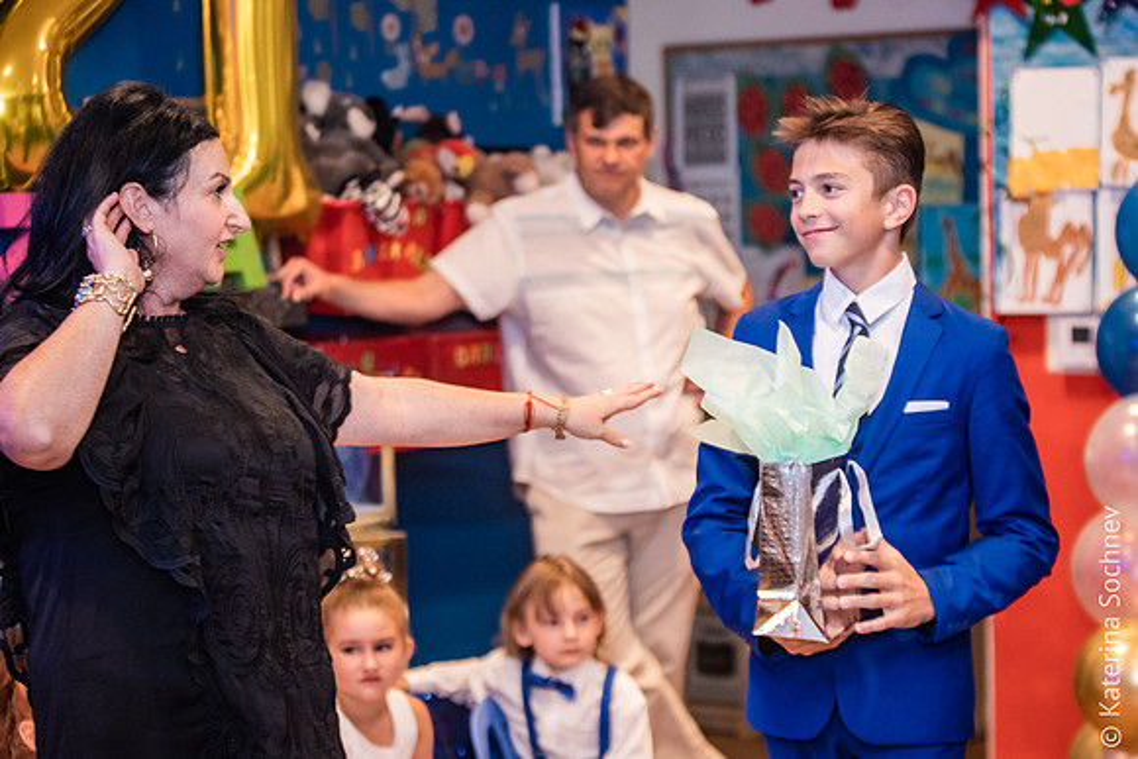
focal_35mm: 77
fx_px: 2429
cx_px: 618
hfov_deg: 26.4
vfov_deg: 17.8
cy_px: 347
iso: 3200
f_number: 2.8
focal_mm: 70
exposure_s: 1/200
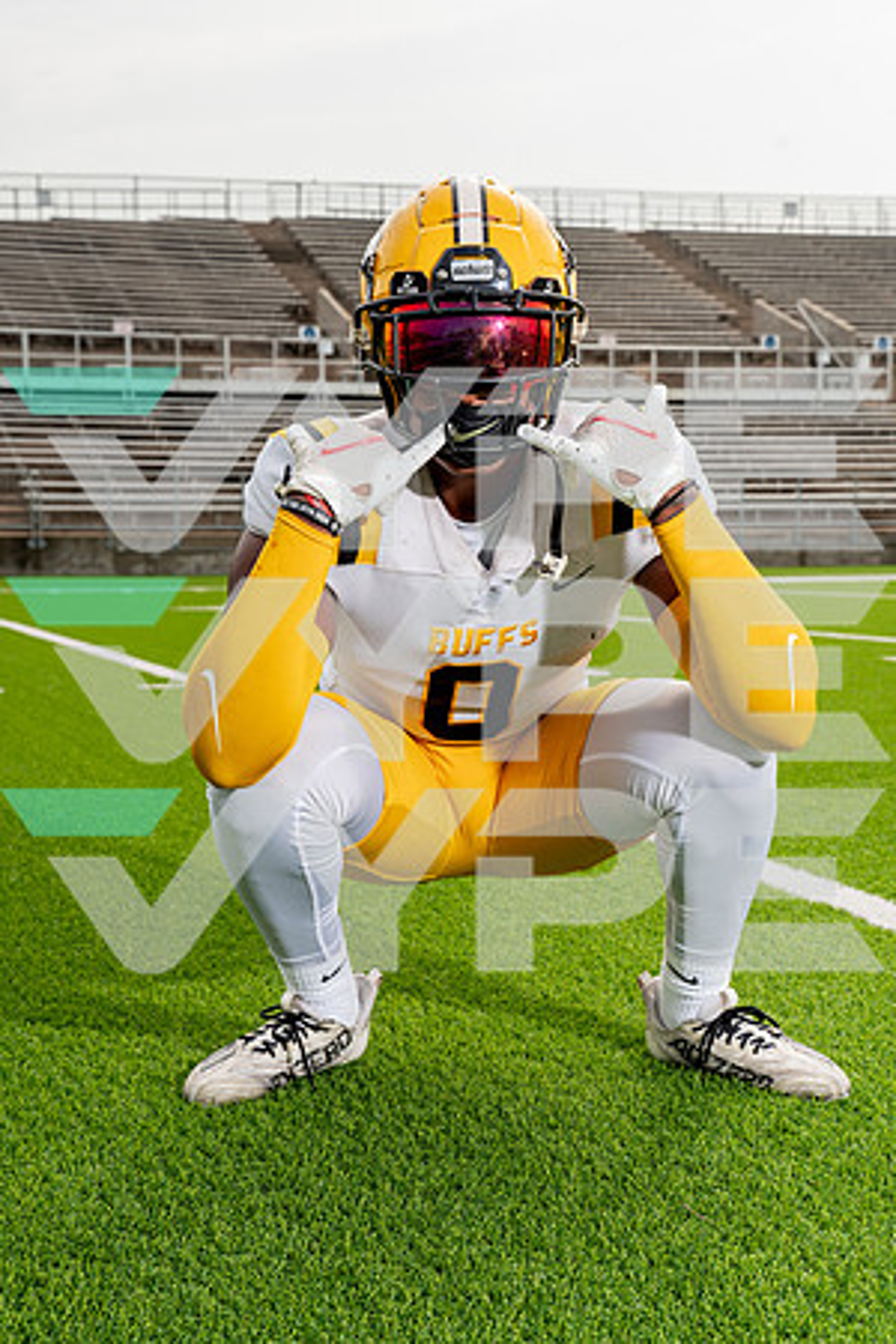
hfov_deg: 23.4
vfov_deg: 34.5
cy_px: 672
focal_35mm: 58
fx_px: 2165
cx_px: 448
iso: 100
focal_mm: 58
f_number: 8
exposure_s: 1/250
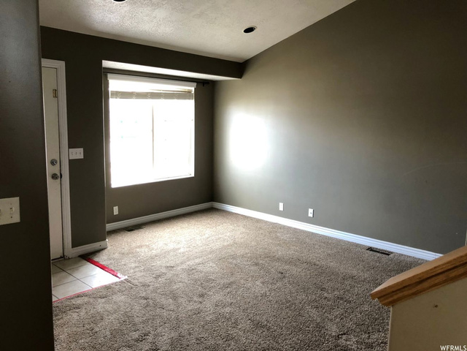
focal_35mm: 28
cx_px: 234
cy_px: 176
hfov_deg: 63.4
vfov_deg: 49.7
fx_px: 378
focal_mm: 4
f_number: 1.8
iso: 50
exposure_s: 1/15
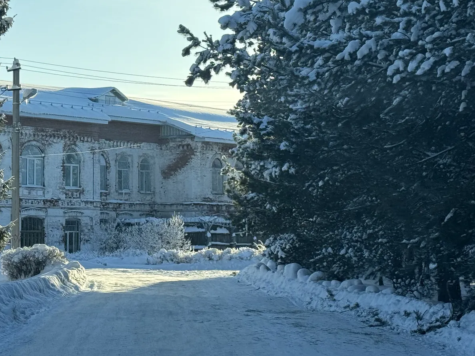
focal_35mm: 97
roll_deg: -1.9
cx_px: 118
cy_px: 46
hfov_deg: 20.1
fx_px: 1331
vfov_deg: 15.1
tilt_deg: +1.9
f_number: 1.78
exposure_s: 1/2513
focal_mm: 6.86
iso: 64
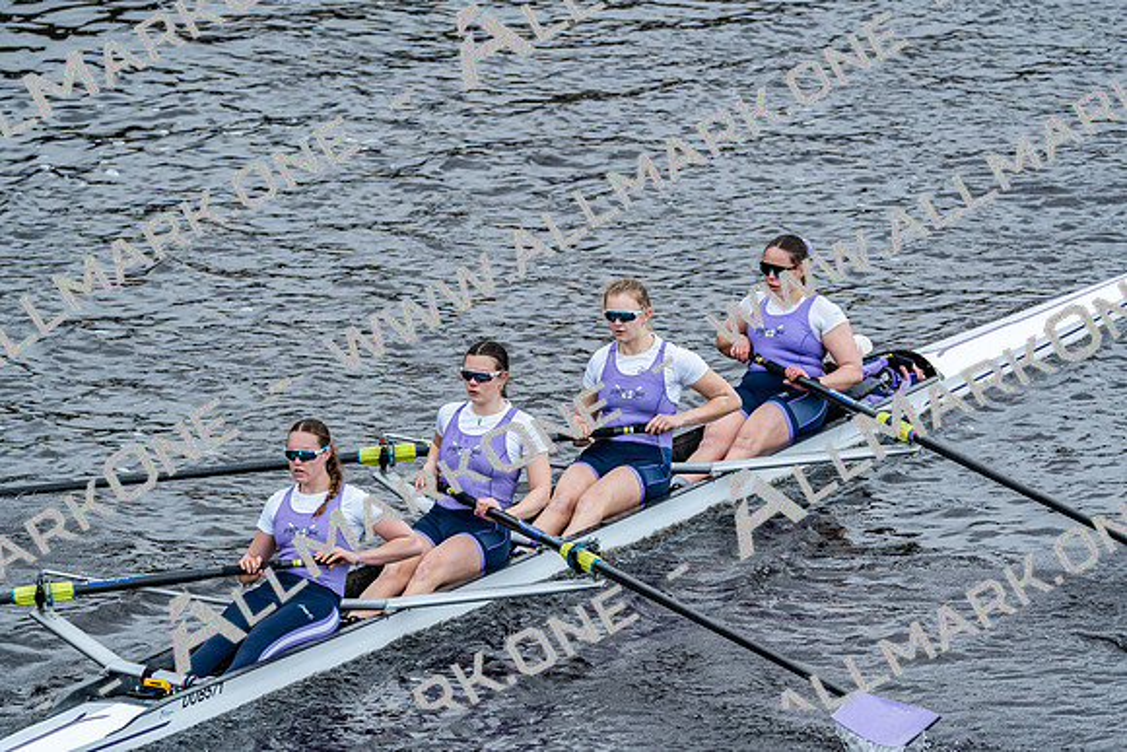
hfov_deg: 4.6
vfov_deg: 3.0
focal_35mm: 452
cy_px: 376
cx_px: 564
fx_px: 14153
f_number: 6.3
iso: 1600
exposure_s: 1/1250
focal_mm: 452
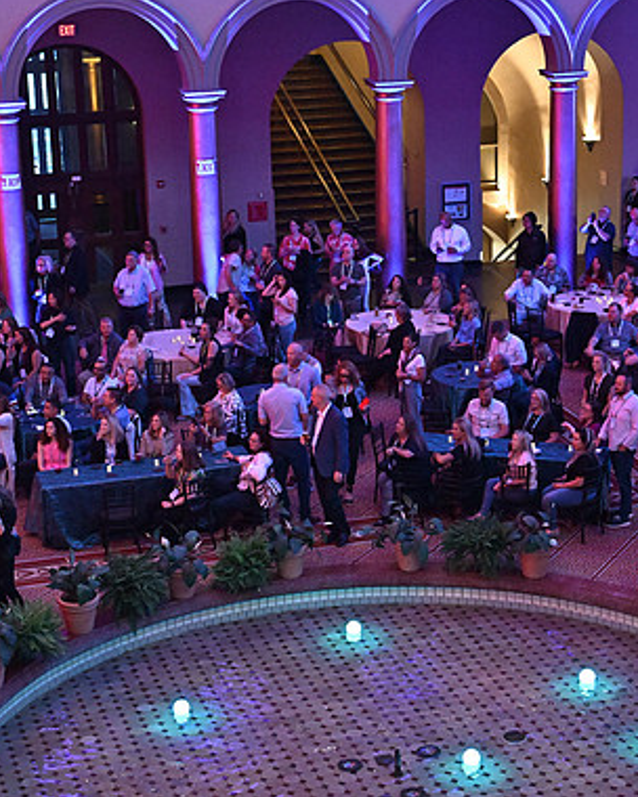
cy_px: 393
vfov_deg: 26.1
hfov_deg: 20.9
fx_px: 1723
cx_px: 416
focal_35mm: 73
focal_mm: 51
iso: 7200
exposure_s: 1/160
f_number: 2.8
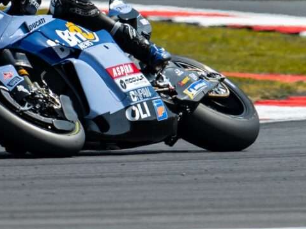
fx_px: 12832
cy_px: 46
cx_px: 98
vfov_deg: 1.0
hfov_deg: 1.4
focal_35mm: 1452
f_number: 6.3
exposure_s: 1/1000
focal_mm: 400
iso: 200
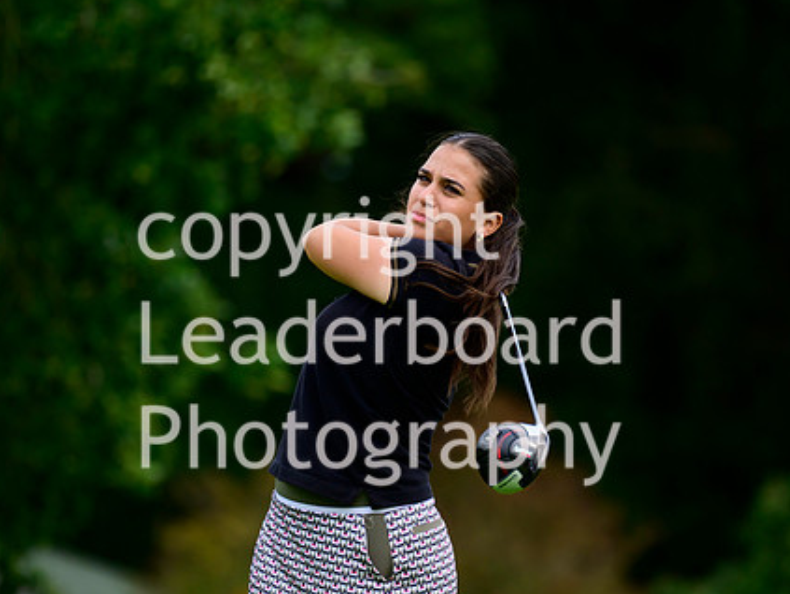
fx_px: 12037
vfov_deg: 2.8
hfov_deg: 3.8
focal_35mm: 527
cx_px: 383
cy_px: 350
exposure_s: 1/1600
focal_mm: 400
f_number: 5.6
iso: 1000
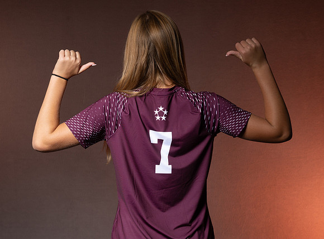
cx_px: 146
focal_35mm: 91
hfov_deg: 21.7
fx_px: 847
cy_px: 111
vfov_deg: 16.1
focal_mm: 70
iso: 80
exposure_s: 1/200
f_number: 8
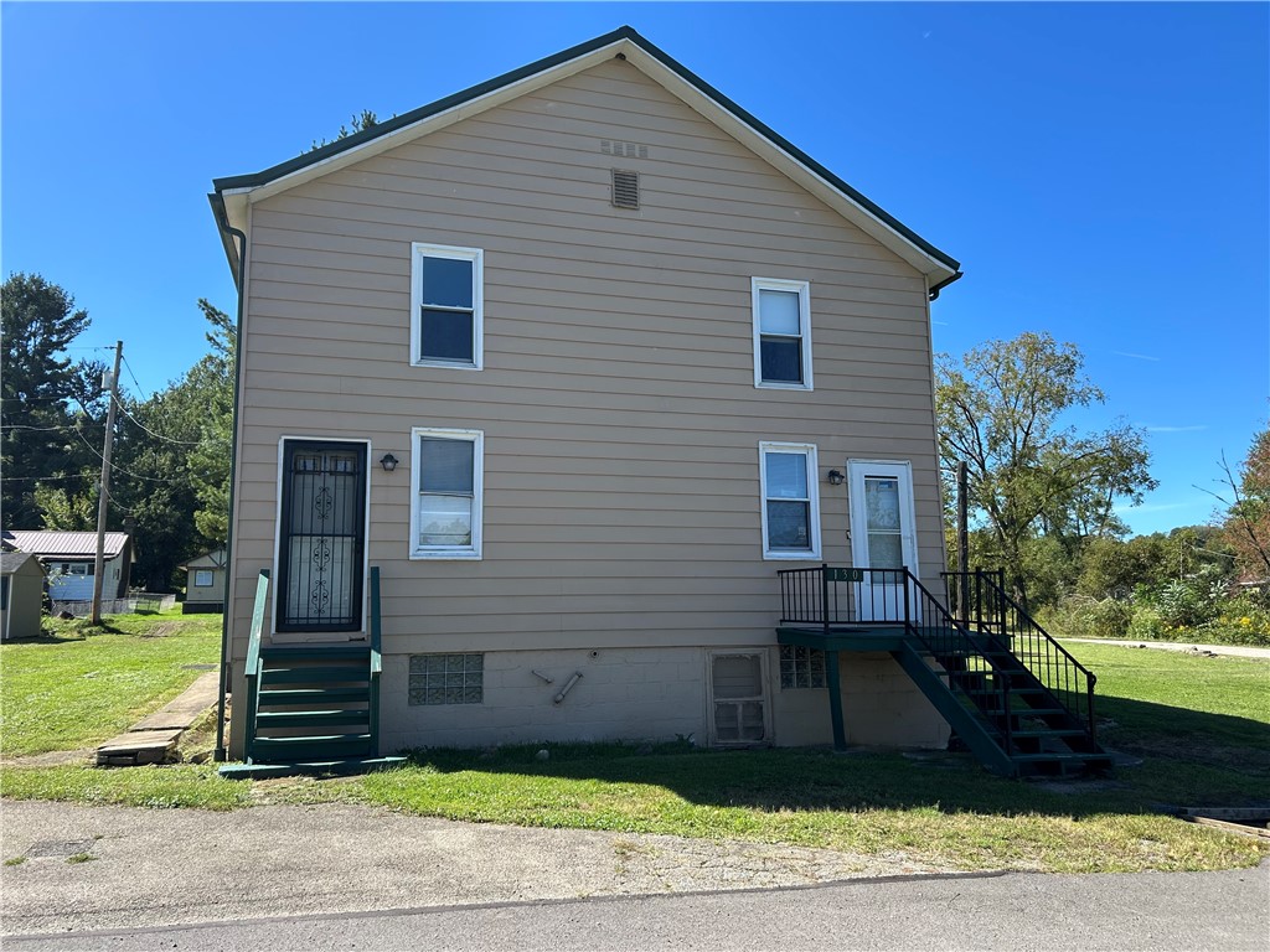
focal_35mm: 26
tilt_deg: +10.3
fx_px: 954
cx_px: 635
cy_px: 476
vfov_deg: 53.1
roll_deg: +0.5
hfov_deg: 67.3
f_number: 1.5
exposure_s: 1/1808
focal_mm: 5.7
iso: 50
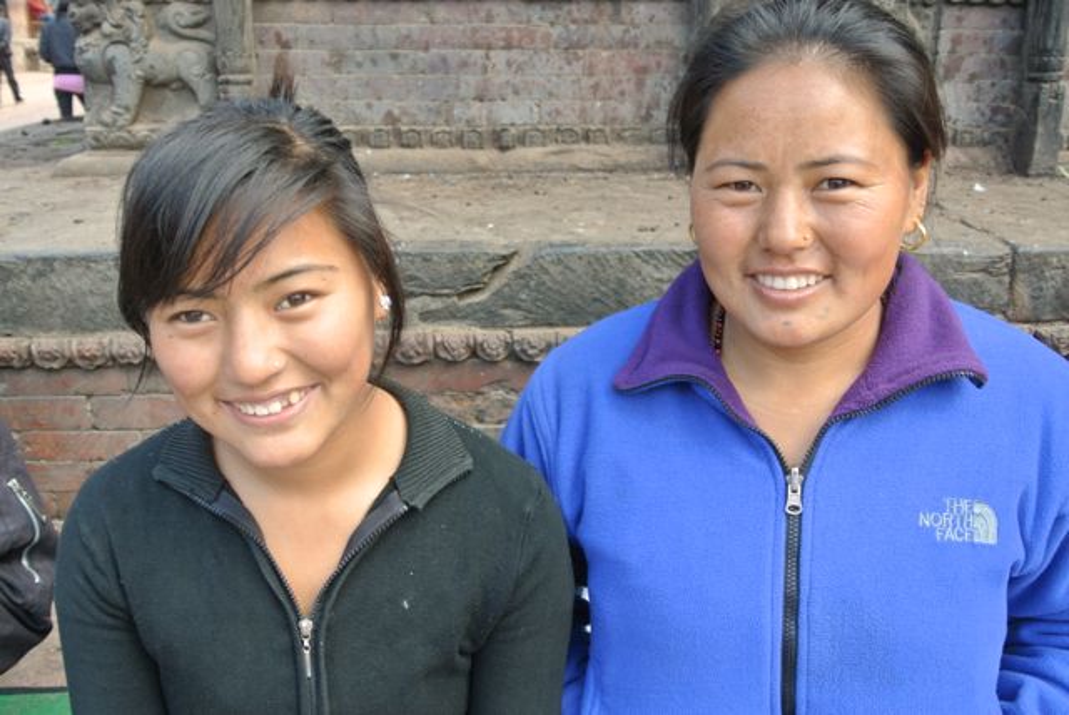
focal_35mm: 34
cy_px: 358
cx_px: 534
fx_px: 1011
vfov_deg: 39.0
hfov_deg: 55.8
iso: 200
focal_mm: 12.7
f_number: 3.8
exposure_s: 1/100
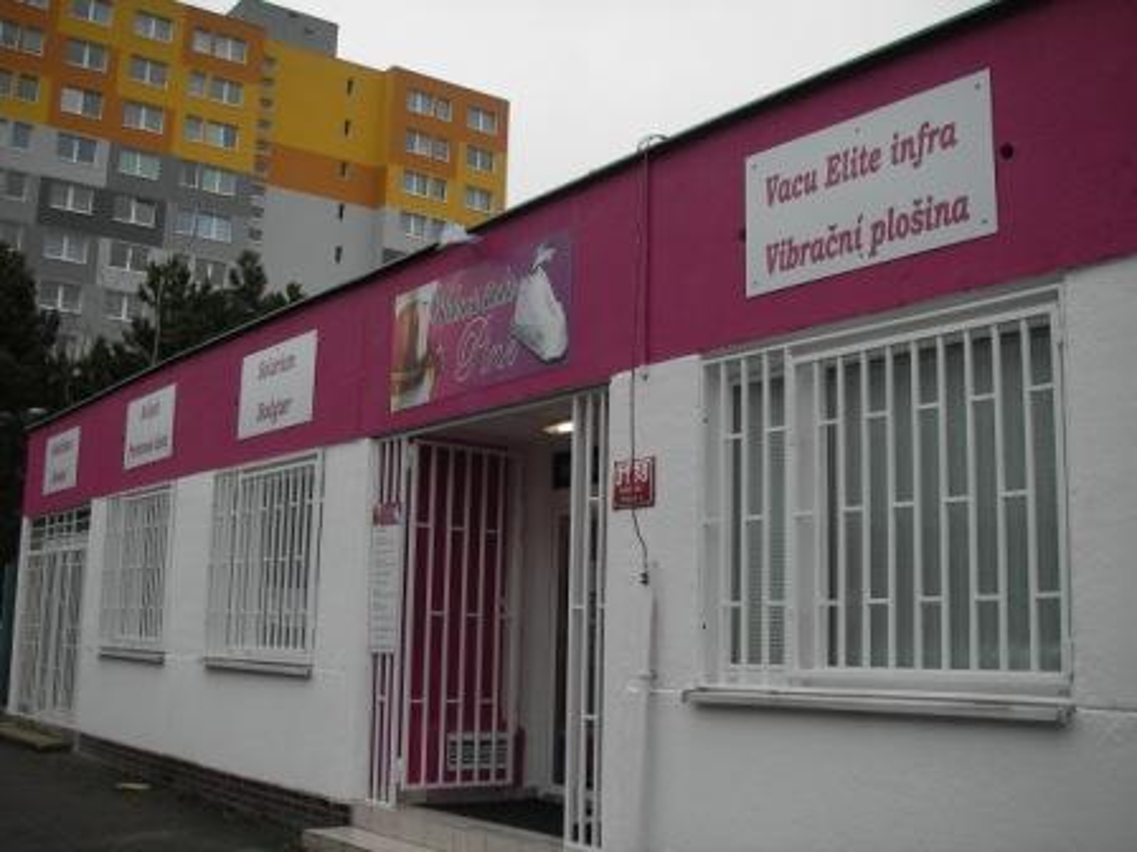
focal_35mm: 38
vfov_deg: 37.7
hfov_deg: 49.0
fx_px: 1248
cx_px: 568
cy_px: 426
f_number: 3.3
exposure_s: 1/40
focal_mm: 6.3
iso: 50
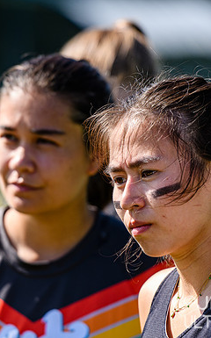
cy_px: 169
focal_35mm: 461
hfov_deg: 2.8
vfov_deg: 4.6
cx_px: 126
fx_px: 4249
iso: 140
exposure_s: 1/1250
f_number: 3.2
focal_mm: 200
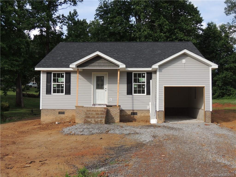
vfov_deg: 36.0
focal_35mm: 40
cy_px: 88
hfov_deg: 46.8
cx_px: 118
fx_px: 273
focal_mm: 7.1
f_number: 3.3
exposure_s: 1/1000
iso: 100
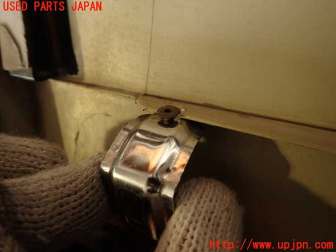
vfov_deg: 54.9
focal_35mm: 25
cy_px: 126
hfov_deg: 69.4
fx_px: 243
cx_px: 168
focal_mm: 4.5
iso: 200
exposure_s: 1/40
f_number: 2
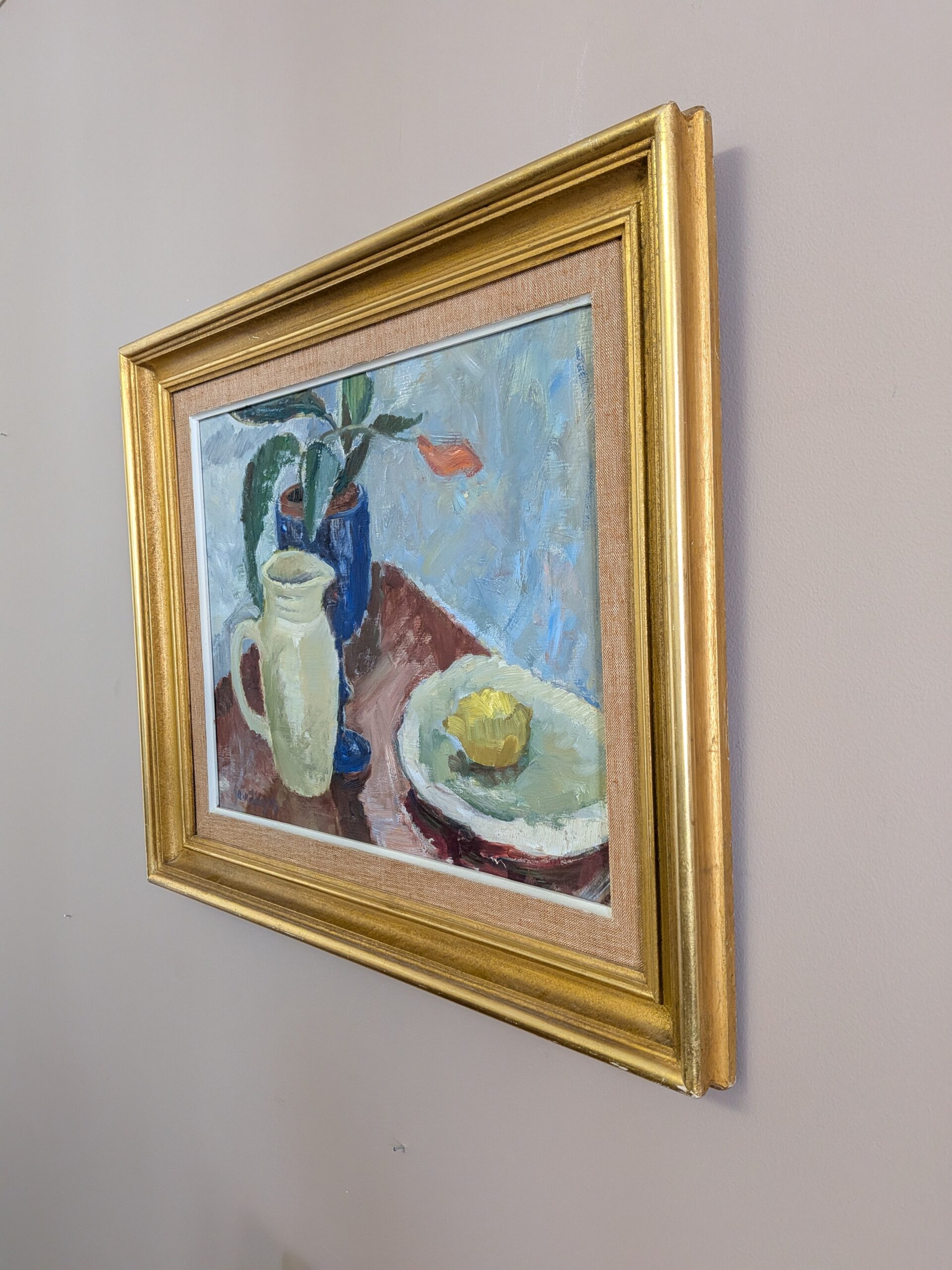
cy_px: 635
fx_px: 880
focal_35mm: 24
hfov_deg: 56.8
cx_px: 476
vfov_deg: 71.6
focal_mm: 4.53
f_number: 1.7
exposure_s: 1/111
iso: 278
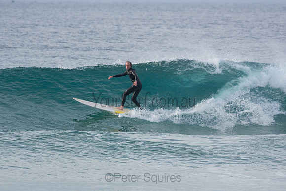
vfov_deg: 2.9
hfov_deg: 4.3
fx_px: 3814
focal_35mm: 480
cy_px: 96
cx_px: 143
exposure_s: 1/1600
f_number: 5.6
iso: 640
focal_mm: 320
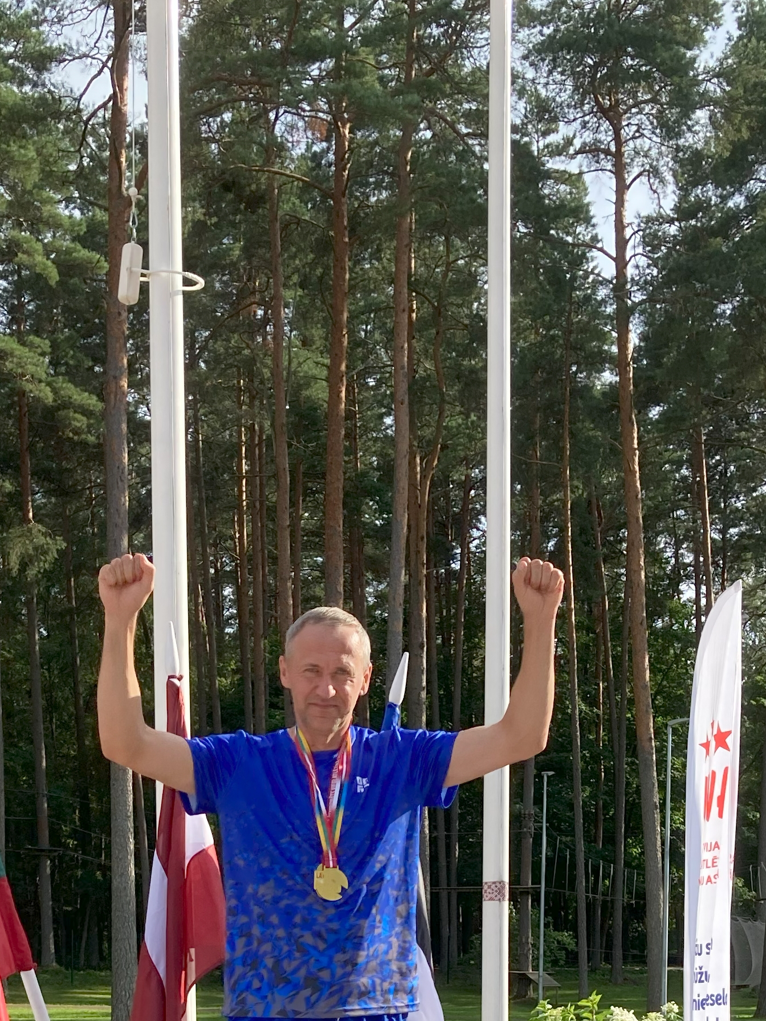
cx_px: 267
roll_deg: +0.4
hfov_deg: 23.2
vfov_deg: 28.1
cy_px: 1117
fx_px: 1859
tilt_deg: -2.8
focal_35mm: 63
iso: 20
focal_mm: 3.99
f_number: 1.8
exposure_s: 1/1056
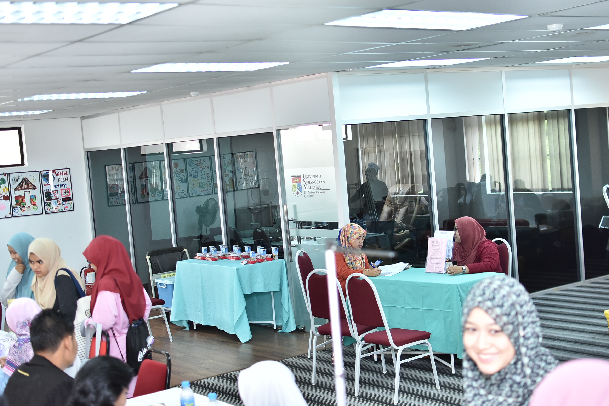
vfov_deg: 25.3
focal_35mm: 54
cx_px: 301
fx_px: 905
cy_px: 204
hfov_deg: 37.2
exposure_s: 1/250
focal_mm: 35
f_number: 2.2
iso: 800
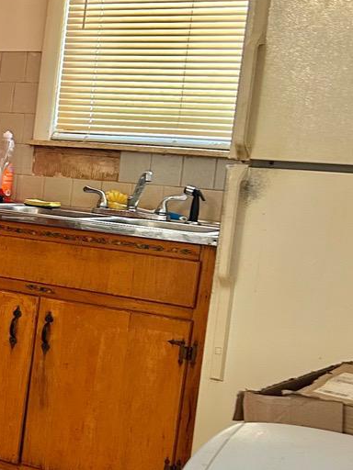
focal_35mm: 78
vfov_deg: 24.9
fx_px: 1061
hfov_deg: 17.2
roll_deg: -4.4
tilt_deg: -7.1
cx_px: -160
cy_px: 310
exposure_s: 1/60
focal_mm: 5.7
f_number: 1.5
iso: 200
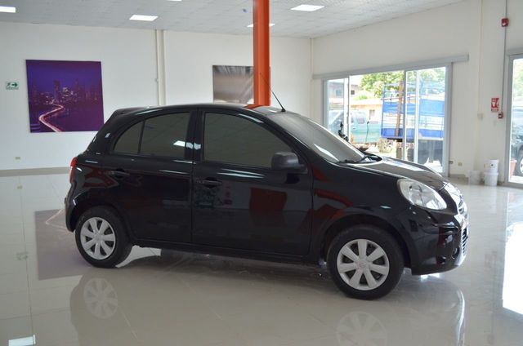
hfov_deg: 53.2
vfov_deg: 36.7
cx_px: 262
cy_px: 173
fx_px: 522
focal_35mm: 36
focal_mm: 24
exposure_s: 1/200
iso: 500
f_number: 4
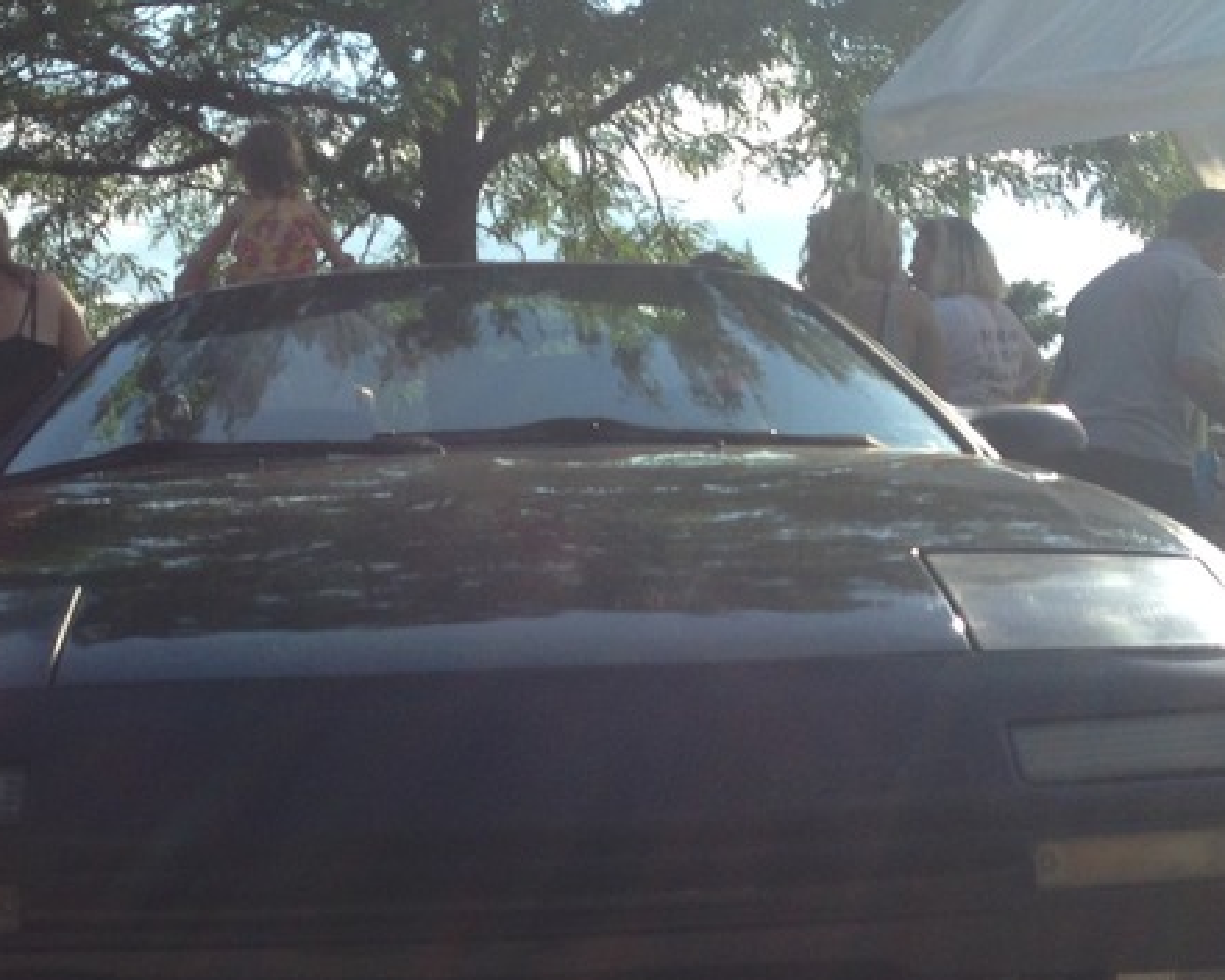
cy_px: 621
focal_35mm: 75
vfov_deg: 20.4
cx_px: 432
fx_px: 2719
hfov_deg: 25.3
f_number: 2.4
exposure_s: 1/1595
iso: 50
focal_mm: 4.12
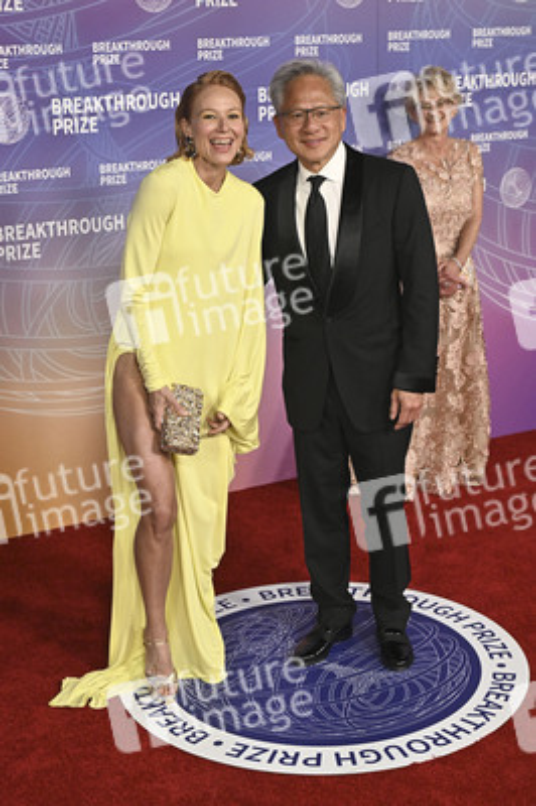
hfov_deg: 28.6
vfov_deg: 41.9
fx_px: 1051
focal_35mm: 47
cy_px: 403
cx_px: 268
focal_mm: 47
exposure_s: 1/320
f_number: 4
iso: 2000
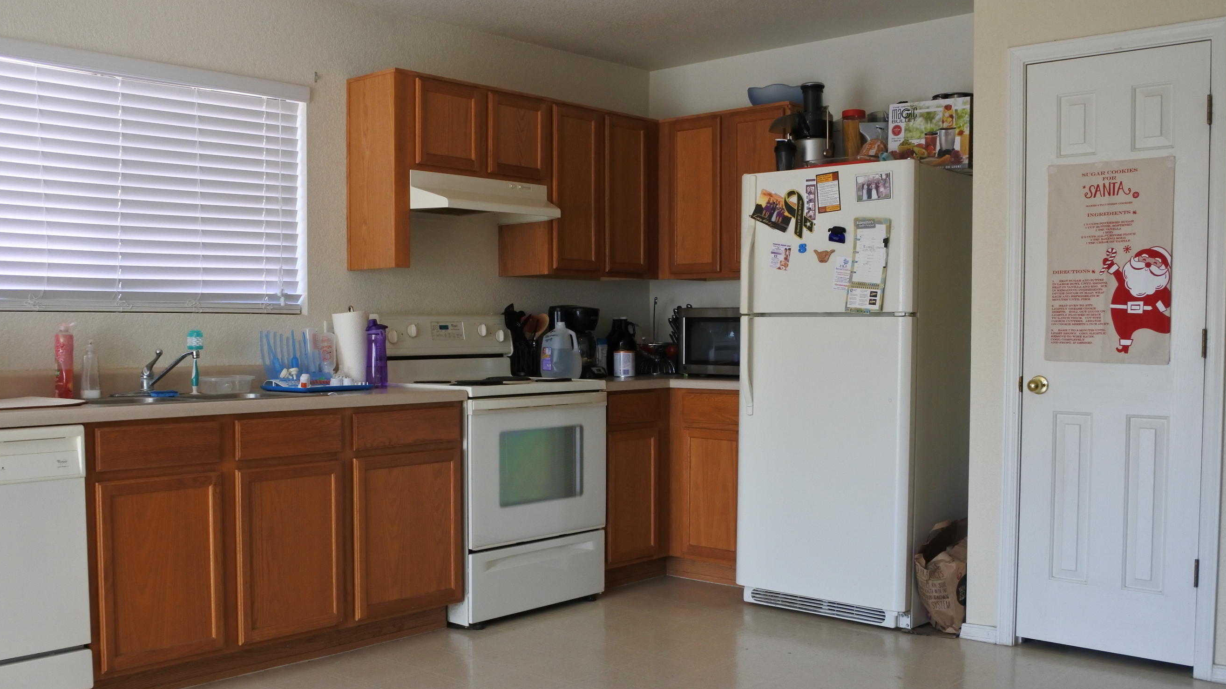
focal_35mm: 37
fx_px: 1203
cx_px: 580
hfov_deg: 54.0
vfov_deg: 31.9
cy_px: 401
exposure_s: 1/125
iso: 500
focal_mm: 11.6
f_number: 3.8
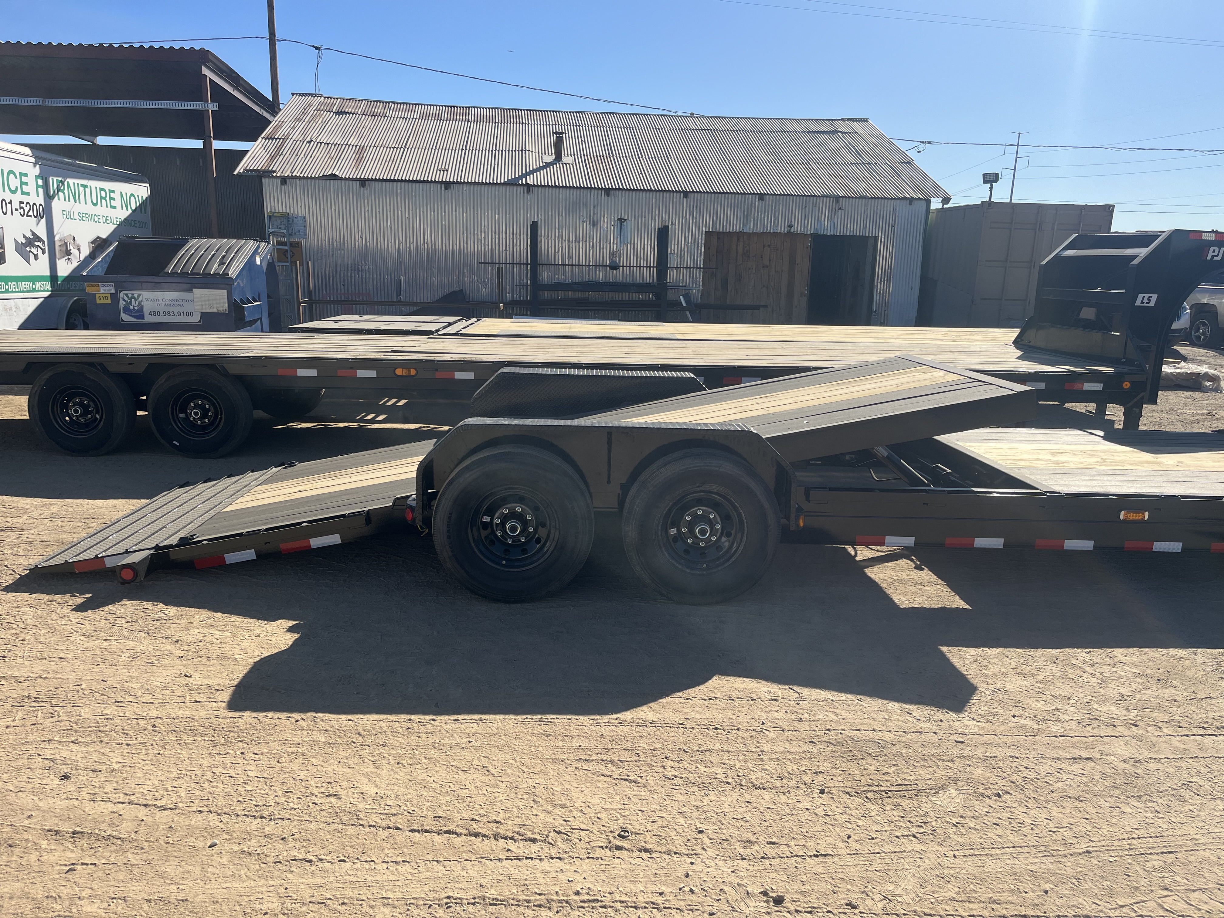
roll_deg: -1.7
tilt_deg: -14.2
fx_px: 919
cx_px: 612
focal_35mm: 26
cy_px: 459
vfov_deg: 53.1
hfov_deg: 67.3
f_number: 1.6
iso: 50
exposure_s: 1/4149
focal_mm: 5.1
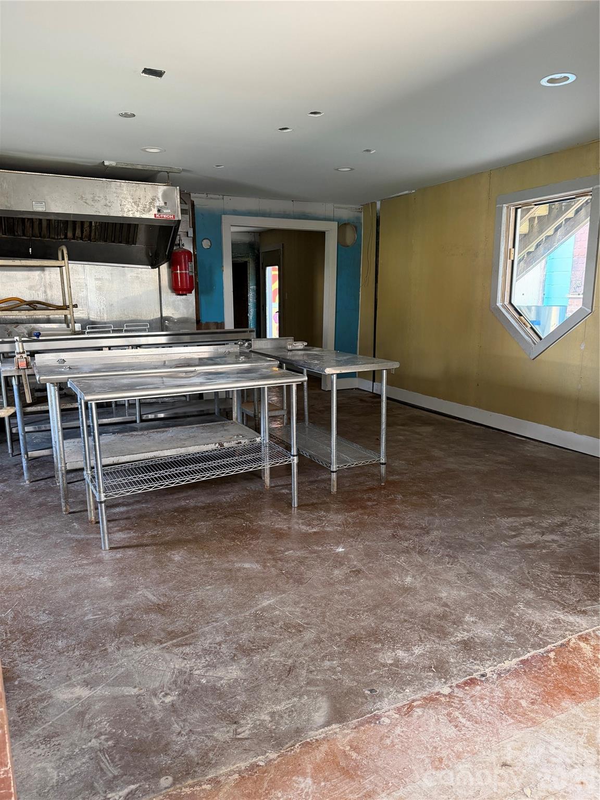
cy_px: 400
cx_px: 300
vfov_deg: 71.6
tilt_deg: -11.3
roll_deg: -2.4
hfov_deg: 56.8
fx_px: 555
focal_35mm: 24
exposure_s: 1/60
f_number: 1.78
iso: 250
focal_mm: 6.76
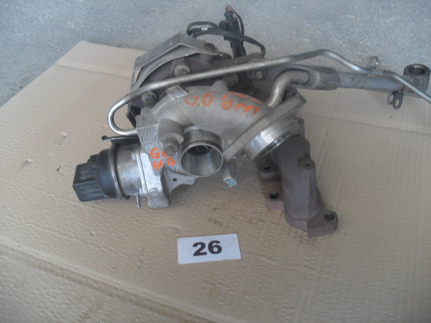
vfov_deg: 40.7
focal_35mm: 35
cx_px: 216
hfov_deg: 52.6
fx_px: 436
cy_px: 162
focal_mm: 6.3
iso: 80
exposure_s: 1/30
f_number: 3
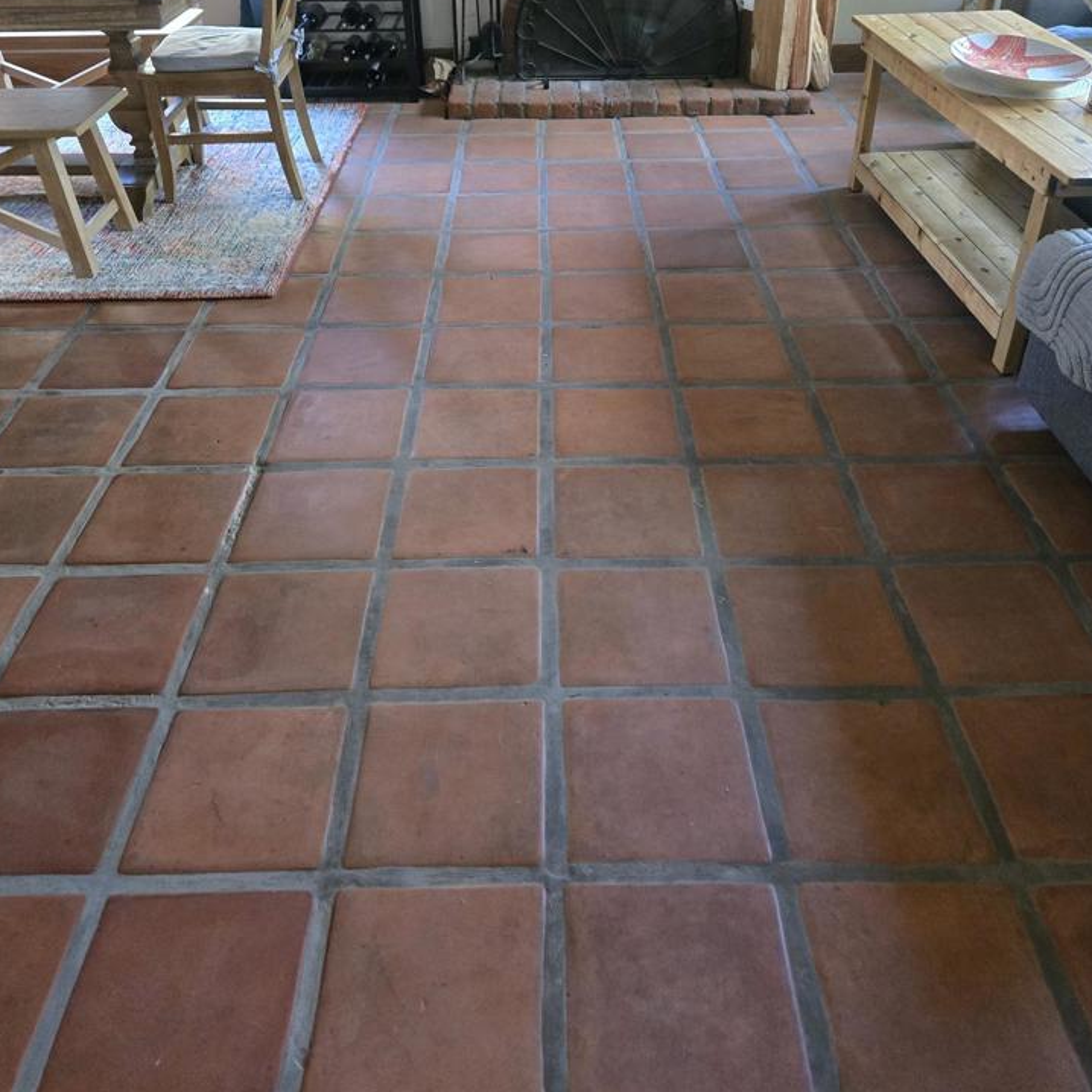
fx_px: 1035
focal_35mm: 29
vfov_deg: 54.5
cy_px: 365
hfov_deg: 55.6
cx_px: 523
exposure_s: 1/60
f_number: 1.8
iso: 800
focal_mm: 5.4
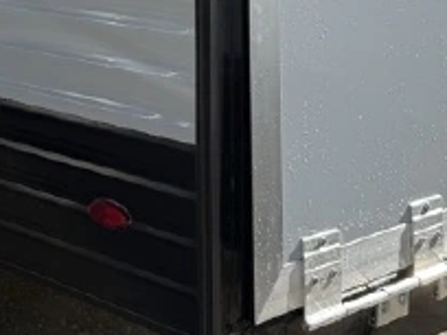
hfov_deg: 20.4
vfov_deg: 14.4
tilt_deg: +2.0
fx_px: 1214
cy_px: -204
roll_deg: -0.8
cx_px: 42
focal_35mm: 94
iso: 80
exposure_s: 1/3425
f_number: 1.78
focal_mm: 6.76
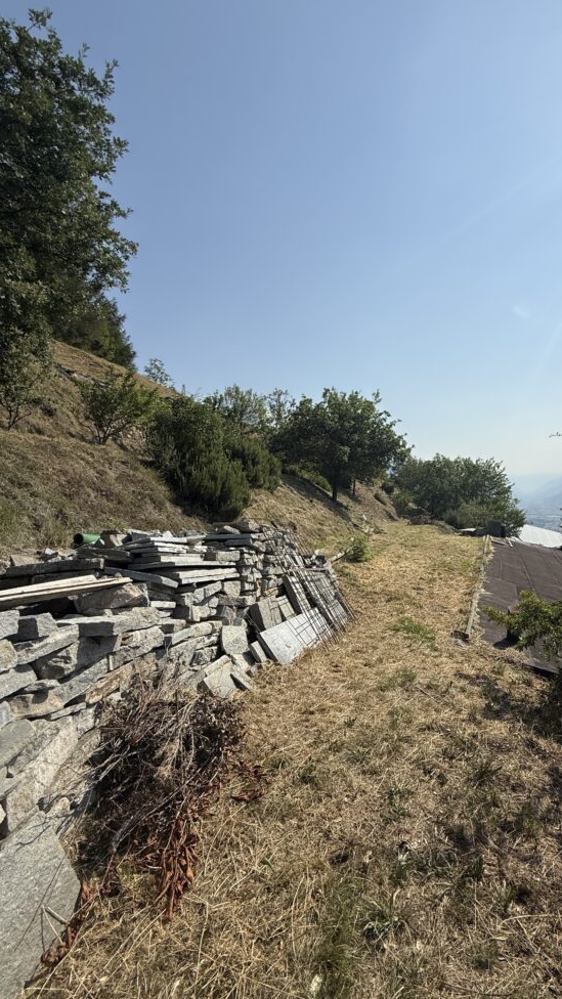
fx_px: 424
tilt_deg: -1.3
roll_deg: +3.4
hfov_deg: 65.1
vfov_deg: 99.3
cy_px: 517
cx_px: 380
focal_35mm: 16
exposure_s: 1/4425
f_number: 2.2
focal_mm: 2.22
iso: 50
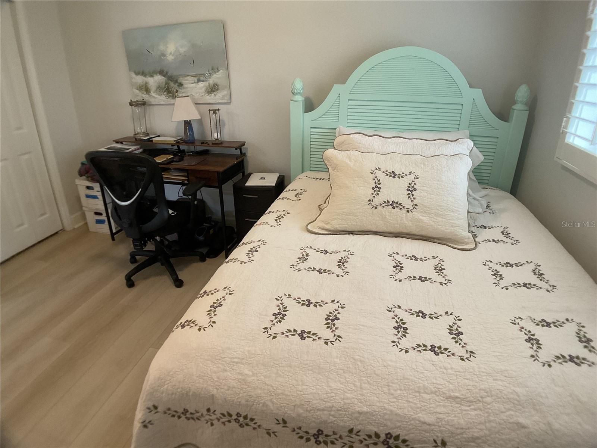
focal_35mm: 29
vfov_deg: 48.2
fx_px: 500
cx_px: 298
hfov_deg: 61.7
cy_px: 224
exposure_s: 1/60
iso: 160
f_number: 1.8
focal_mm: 3
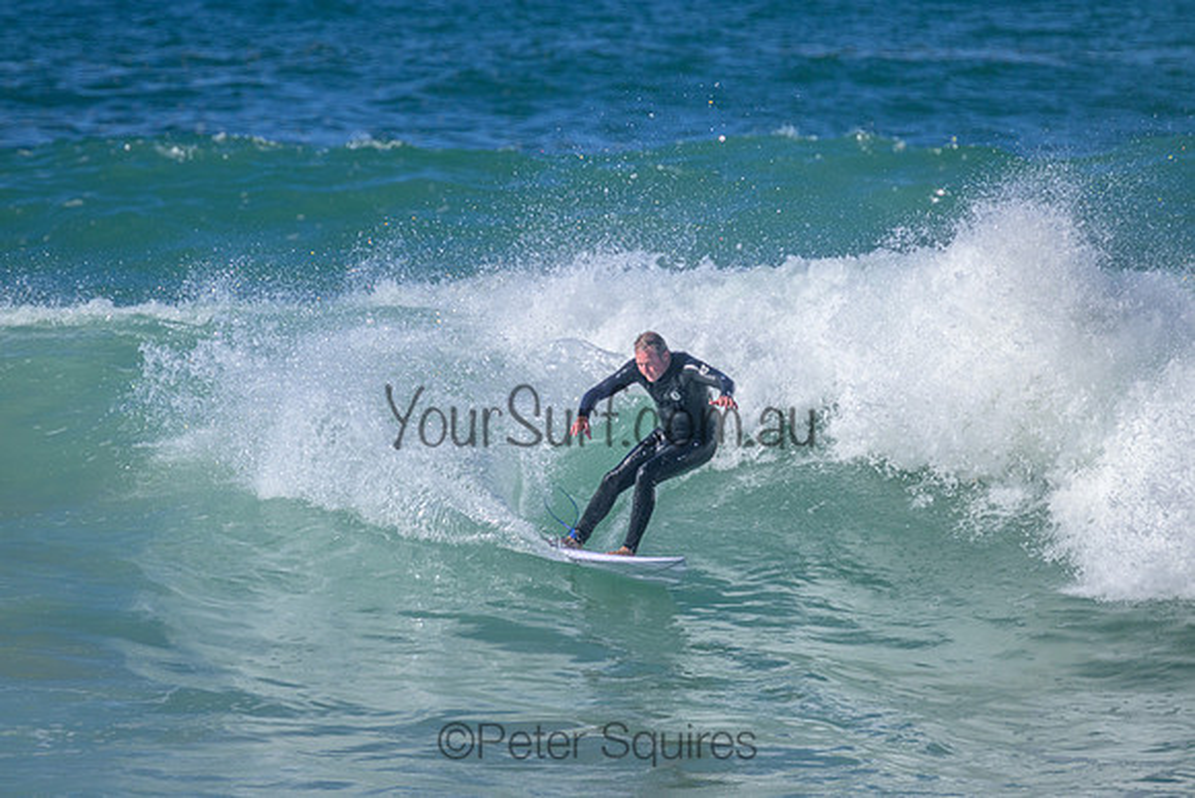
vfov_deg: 1.7
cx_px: 598
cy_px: 399
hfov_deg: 2.6
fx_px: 26561
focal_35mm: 800
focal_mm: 800
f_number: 11
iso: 1000
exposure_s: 1/2000
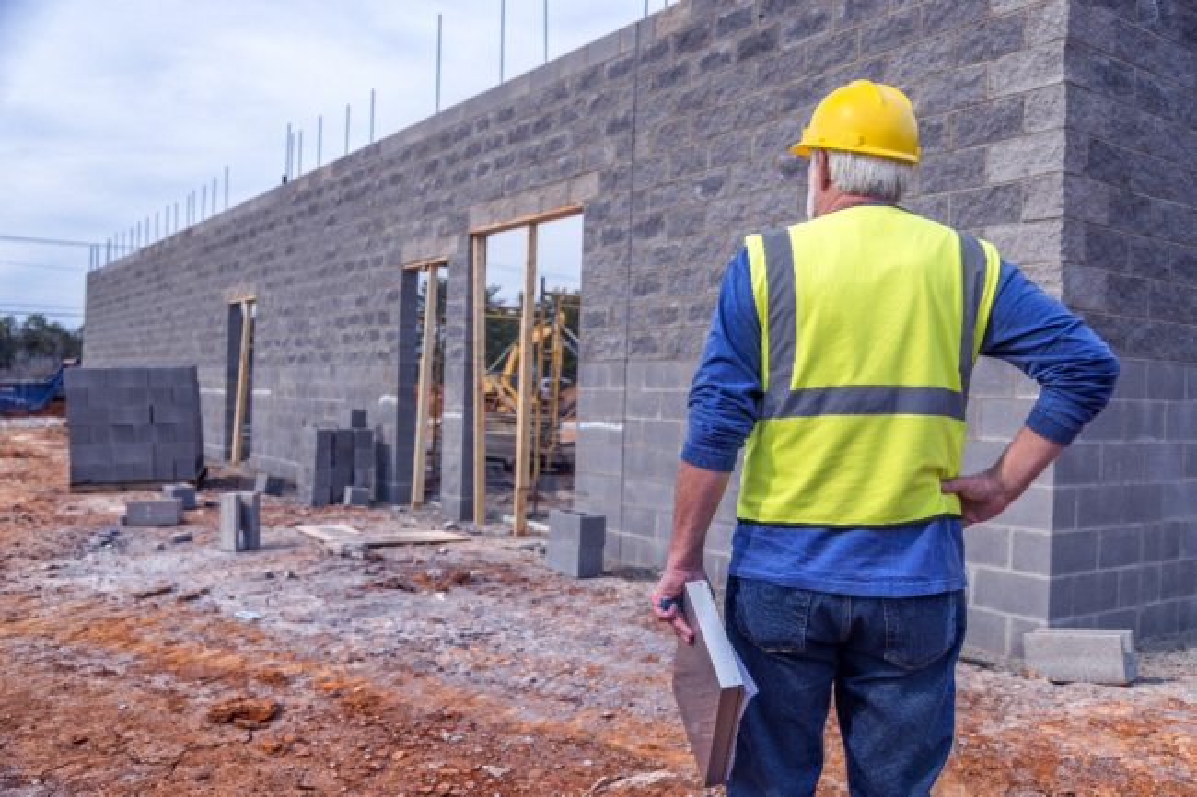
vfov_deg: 42.3
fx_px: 1030
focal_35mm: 31
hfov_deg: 60.3
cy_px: 398
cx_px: 598
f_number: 4
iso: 50
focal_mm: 31
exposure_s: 1/180
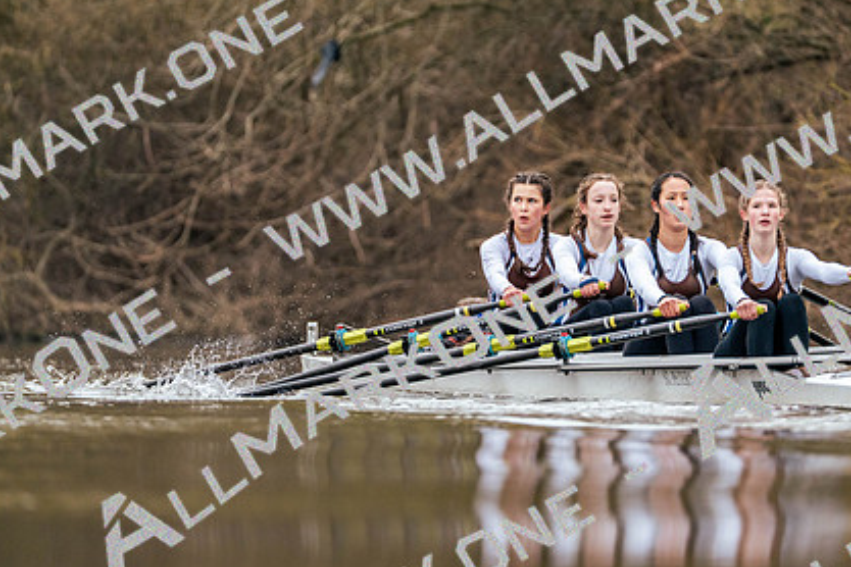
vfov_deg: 1.8
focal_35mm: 761
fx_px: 17988
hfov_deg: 2.7
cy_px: 266
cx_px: 516
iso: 2000
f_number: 6.3
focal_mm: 547
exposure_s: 1/2000
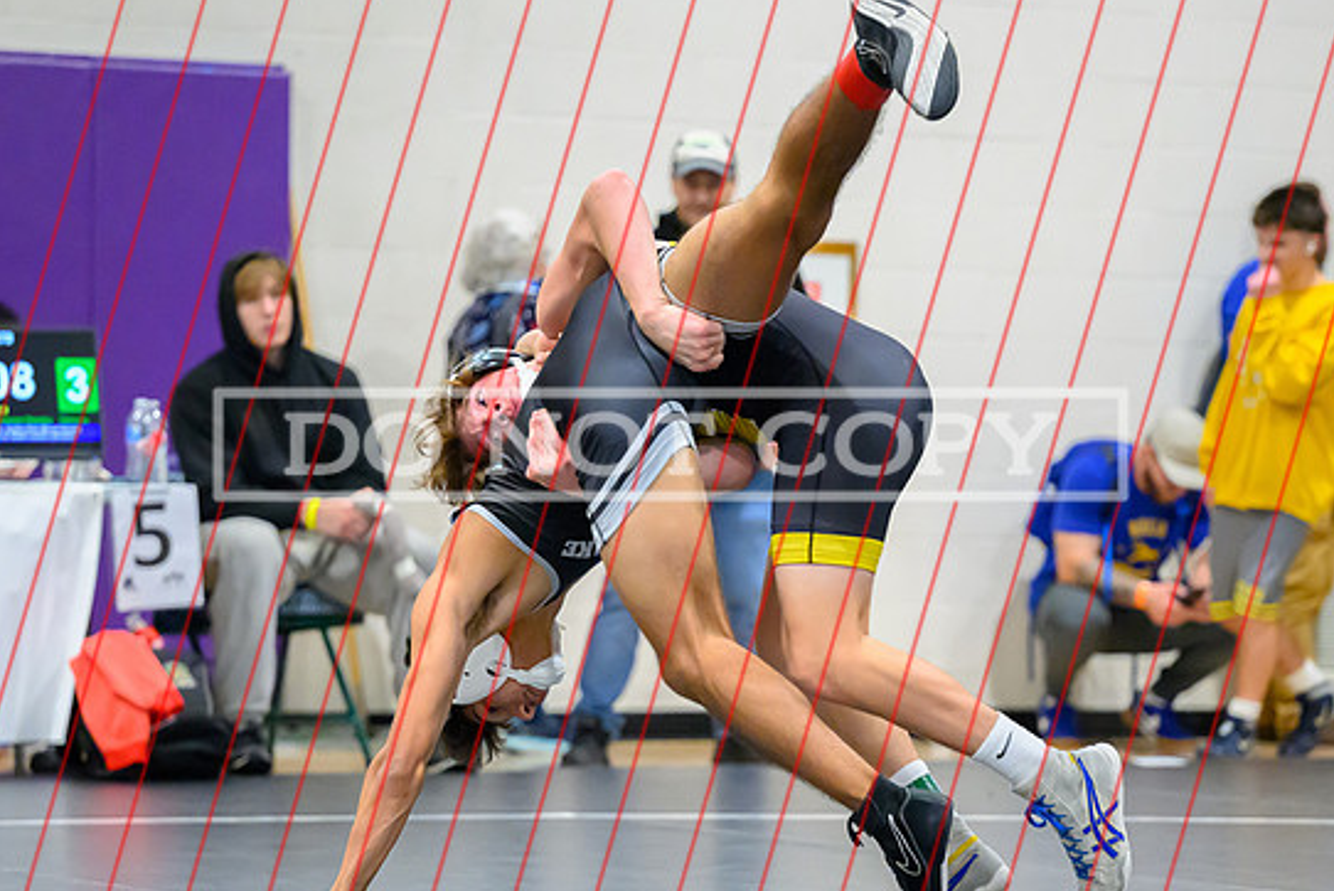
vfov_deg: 8.8
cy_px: 613
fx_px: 5783
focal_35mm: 156
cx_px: 672
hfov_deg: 13.2
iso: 8000
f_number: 2.8
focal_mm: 104
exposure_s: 1/640
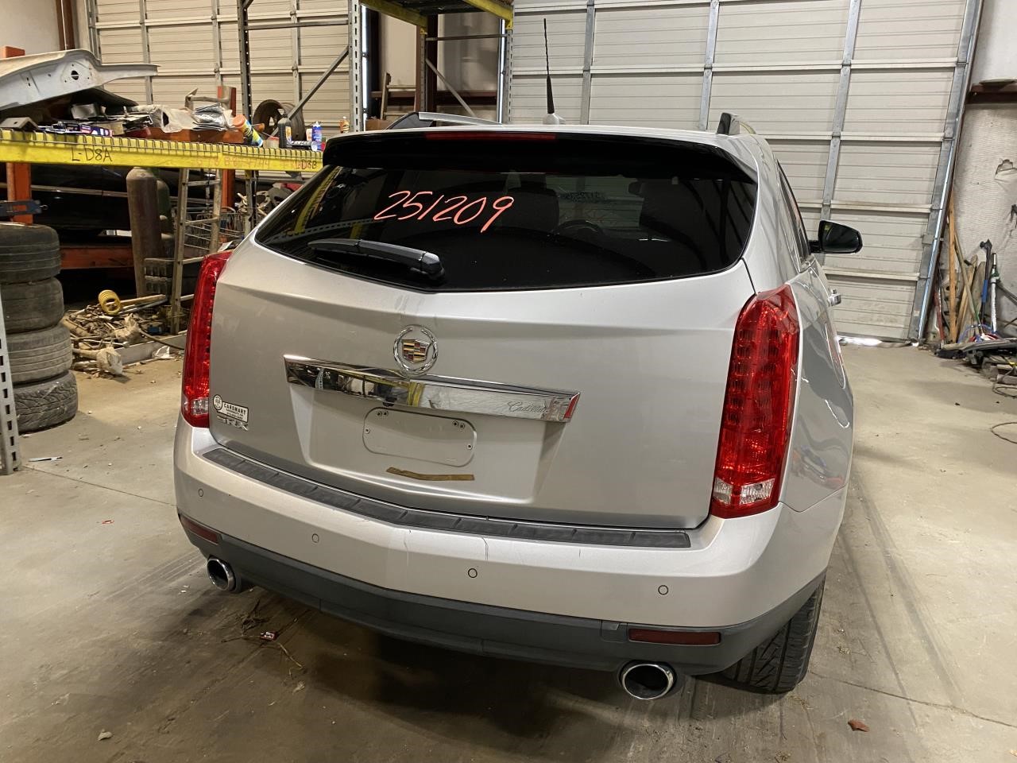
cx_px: 508
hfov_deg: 67.3
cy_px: 382
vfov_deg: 53.1
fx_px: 764
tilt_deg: -14.3
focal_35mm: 26
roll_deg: -2.1
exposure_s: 1/60
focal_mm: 4.25
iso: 320
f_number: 1.8
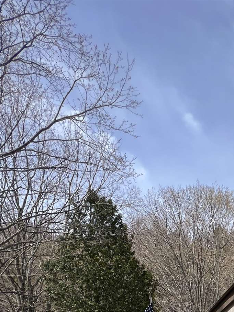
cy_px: 394
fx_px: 297
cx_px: 291
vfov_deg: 37.5
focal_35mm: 33
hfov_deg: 33.6
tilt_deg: -3.4
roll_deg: +1.7
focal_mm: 1.57
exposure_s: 1/815
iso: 32
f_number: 1.8
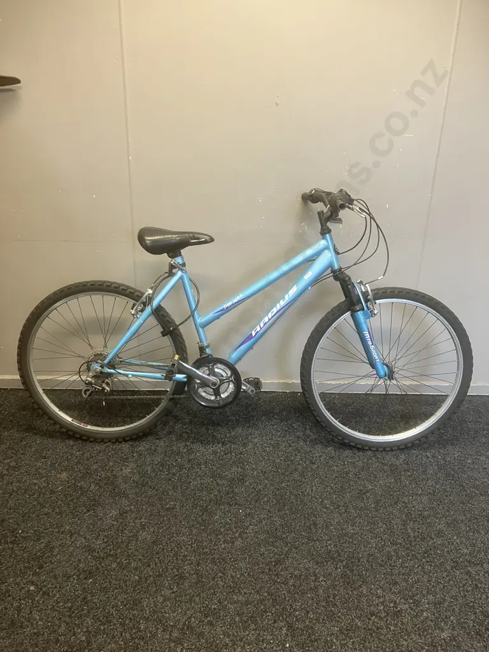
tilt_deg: -20.7
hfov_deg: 49.7
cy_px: 326
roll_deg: -0.9
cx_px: 244
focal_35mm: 28
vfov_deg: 63.4
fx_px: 527
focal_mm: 3.99
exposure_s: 1/50
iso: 160
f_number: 1.8
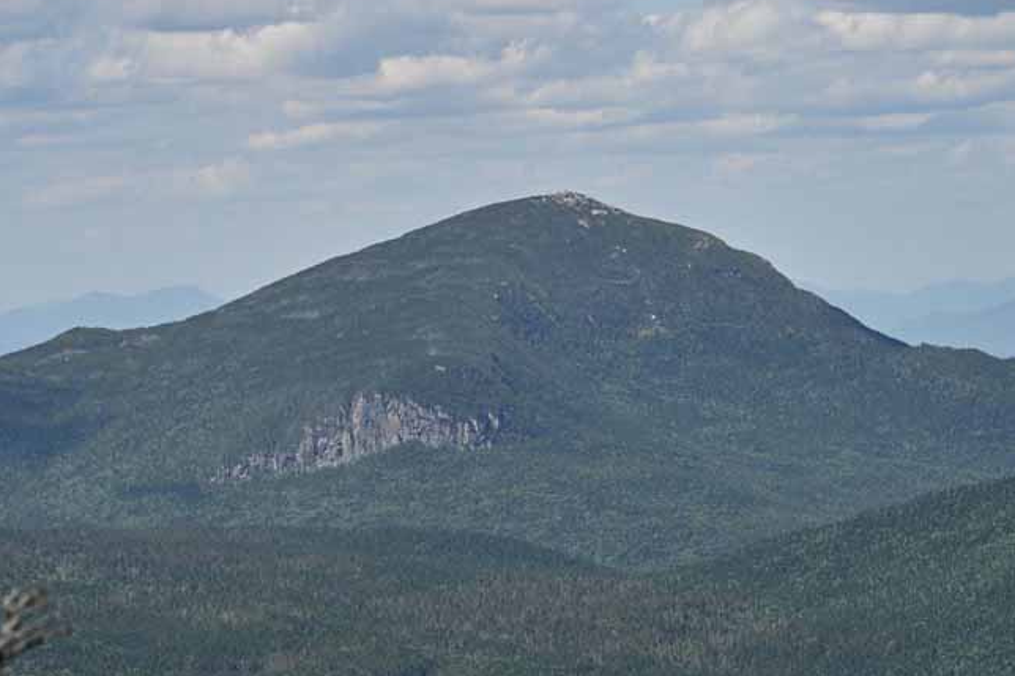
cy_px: 319
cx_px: 501
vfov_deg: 9.2
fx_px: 4200
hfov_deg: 13.8
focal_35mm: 149
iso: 64
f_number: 5.6
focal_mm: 120
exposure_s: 1/800
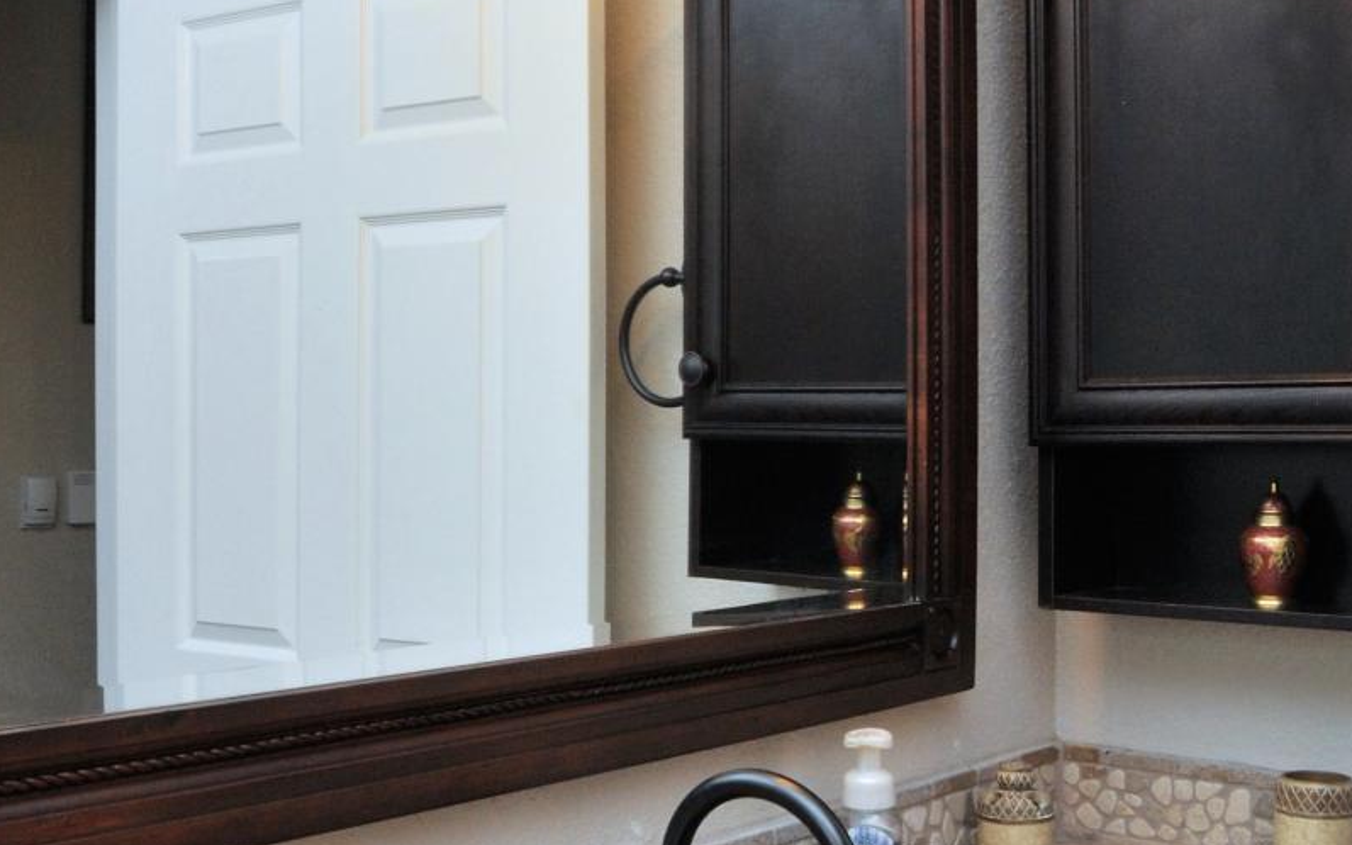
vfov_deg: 28.0
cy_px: 460
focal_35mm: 46
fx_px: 1695
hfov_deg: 43.4
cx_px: 592
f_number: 14
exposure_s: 1/30
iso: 1000
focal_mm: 18
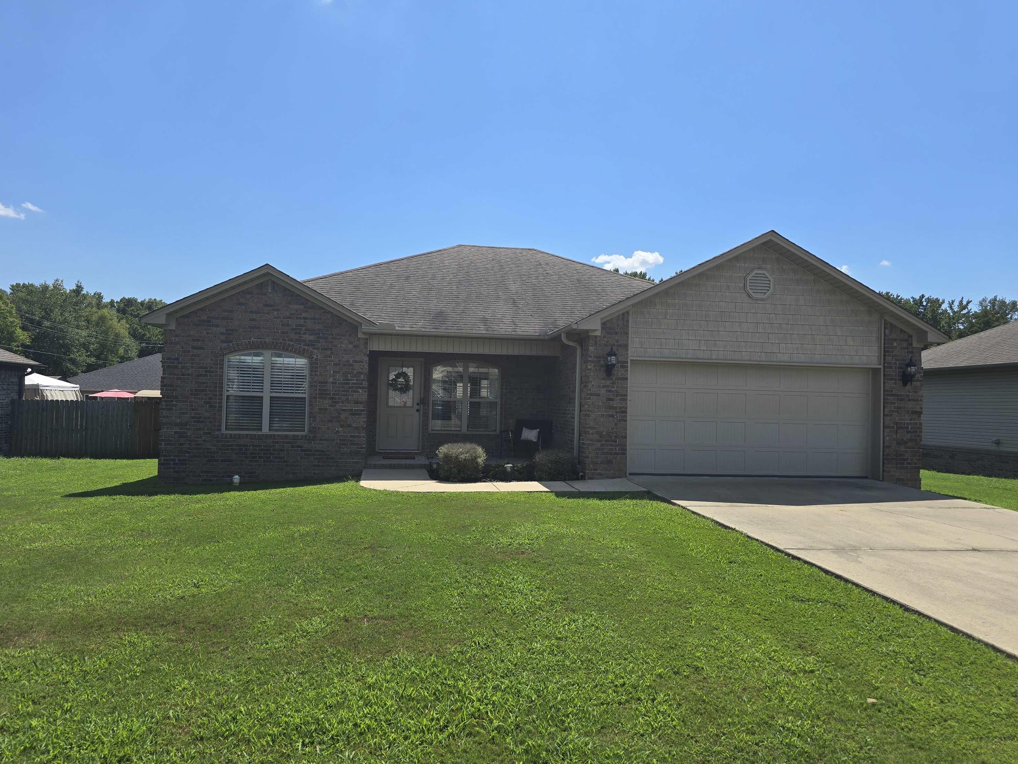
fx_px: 706
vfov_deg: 56.8
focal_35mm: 24
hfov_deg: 71.6
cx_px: 502
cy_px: 391
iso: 12
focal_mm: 6.3
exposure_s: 1/1096
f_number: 1.7
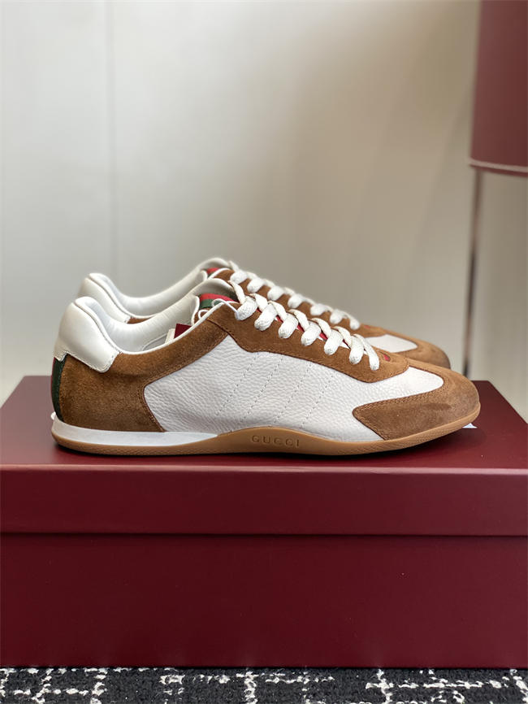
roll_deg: -2.5
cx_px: 264
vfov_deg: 36.8
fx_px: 1057
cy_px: 352
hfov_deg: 28.0
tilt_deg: -11.7
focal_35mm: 52
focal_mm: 6
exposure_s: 1/122
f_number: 2
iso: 80
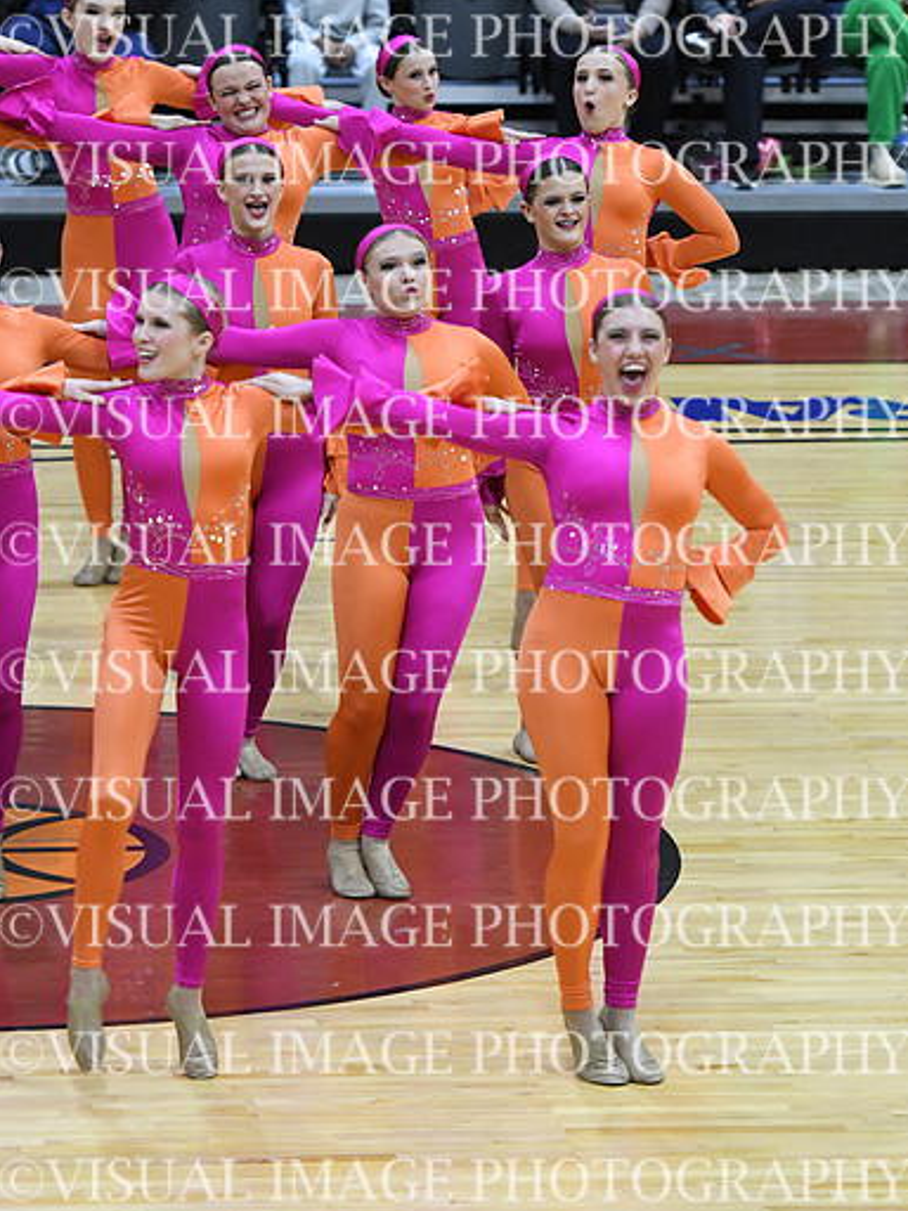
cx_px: 455
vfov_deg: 9.0
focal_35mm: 220
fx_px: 7694
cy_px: 608
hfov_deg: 6.8
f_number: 2.8
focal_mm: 135
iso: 3200
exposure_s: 1/400
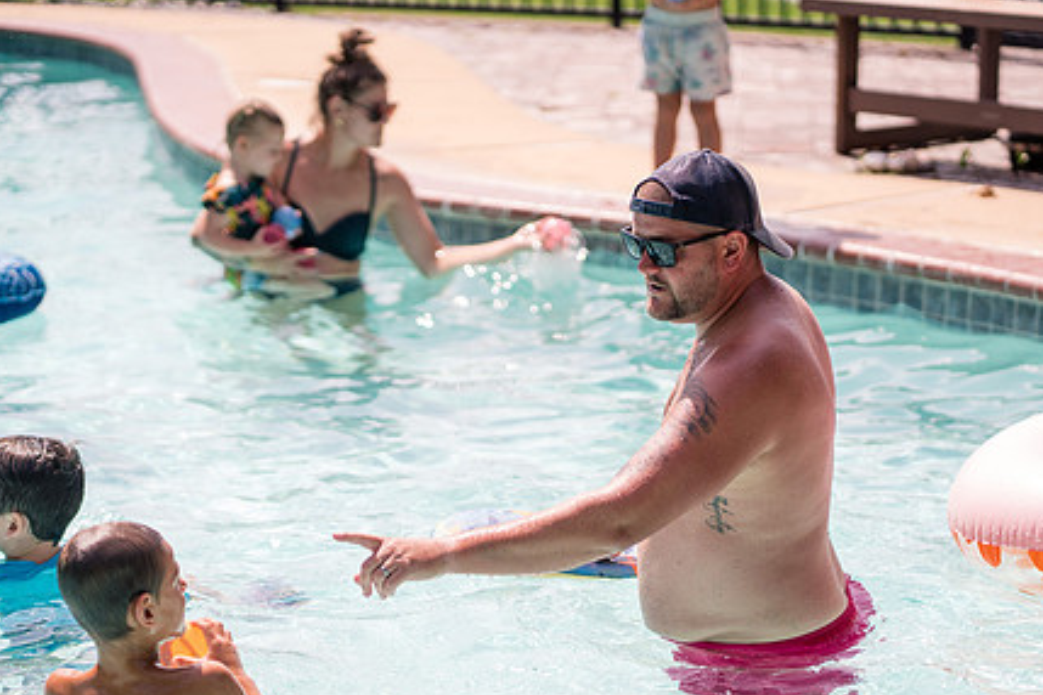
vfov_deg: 11.9
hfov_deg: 17.8
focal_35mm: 115
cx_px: 537
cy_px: 458
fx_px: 3332
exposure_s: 1/4000
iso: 200
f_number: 2.2
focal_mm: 85
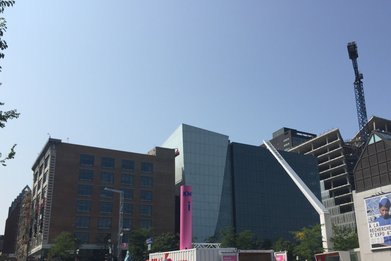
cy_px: 171
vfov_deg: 36.5
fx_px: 391
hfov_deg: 53.0
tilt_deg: +16.6
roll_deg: +0.9
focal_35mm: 36
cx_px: 219
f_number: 2.2
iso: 32
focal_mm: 4.15
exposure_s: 1/2825
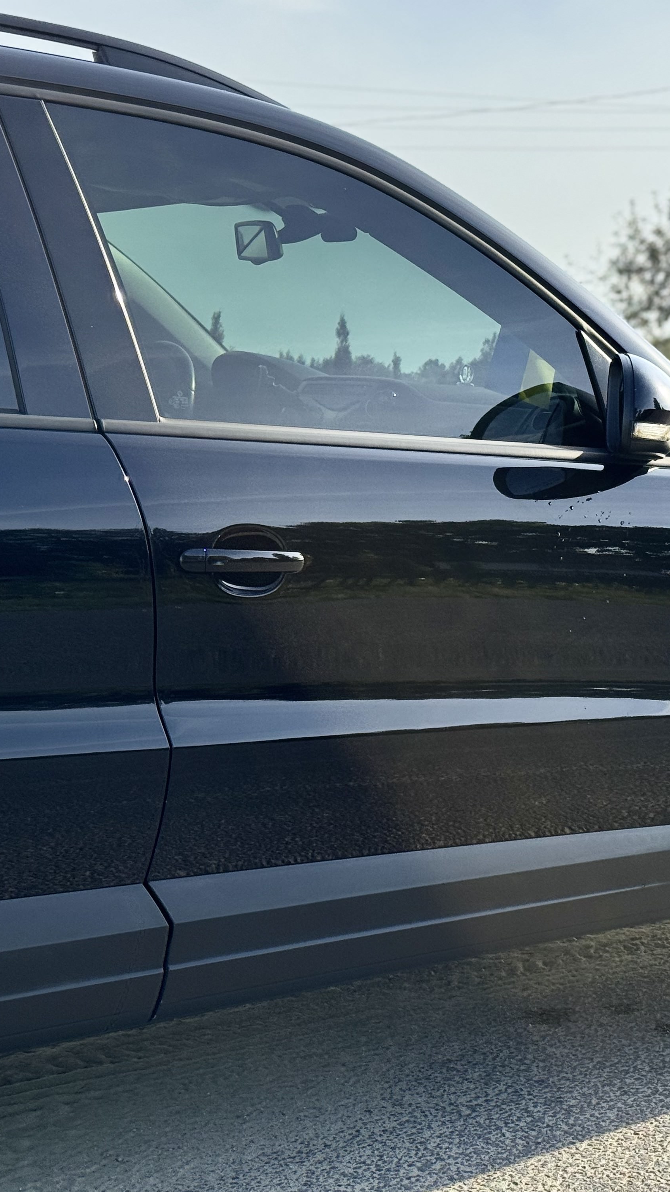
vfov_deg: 30.2
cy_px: 597
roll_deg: +0.2
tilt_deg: -4.9
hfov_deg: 17.0
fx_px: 2211
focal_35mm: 70
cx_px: 598
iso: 64
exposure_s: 1/2513
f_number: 1.78
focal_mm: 6.76
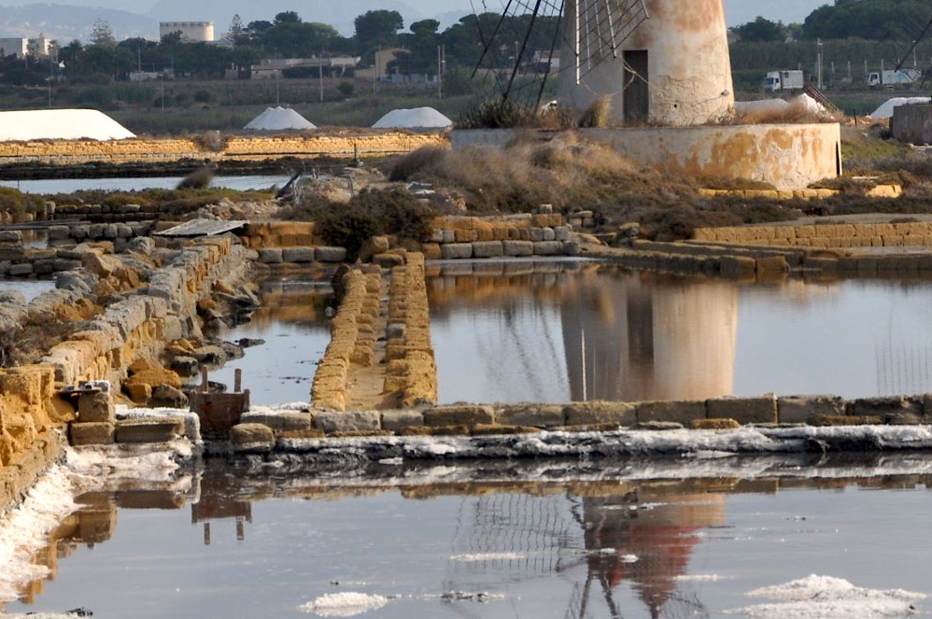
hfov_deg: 5.5
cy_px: 154
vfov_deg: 3.7
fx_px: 9697
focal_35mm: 375
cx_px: 592
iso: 640
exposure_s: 1/500
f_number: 11
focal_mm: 130
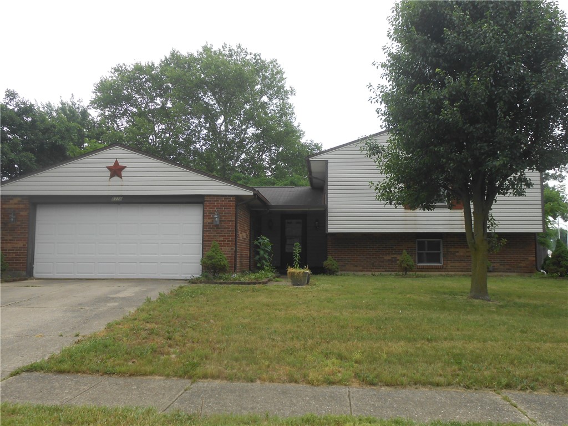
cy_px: 213
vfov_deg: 46.8
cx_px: 284
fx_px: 492
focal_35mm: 30
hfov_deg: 60.0
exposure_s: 1/250
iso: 80
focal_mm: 5.3
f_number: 3.8
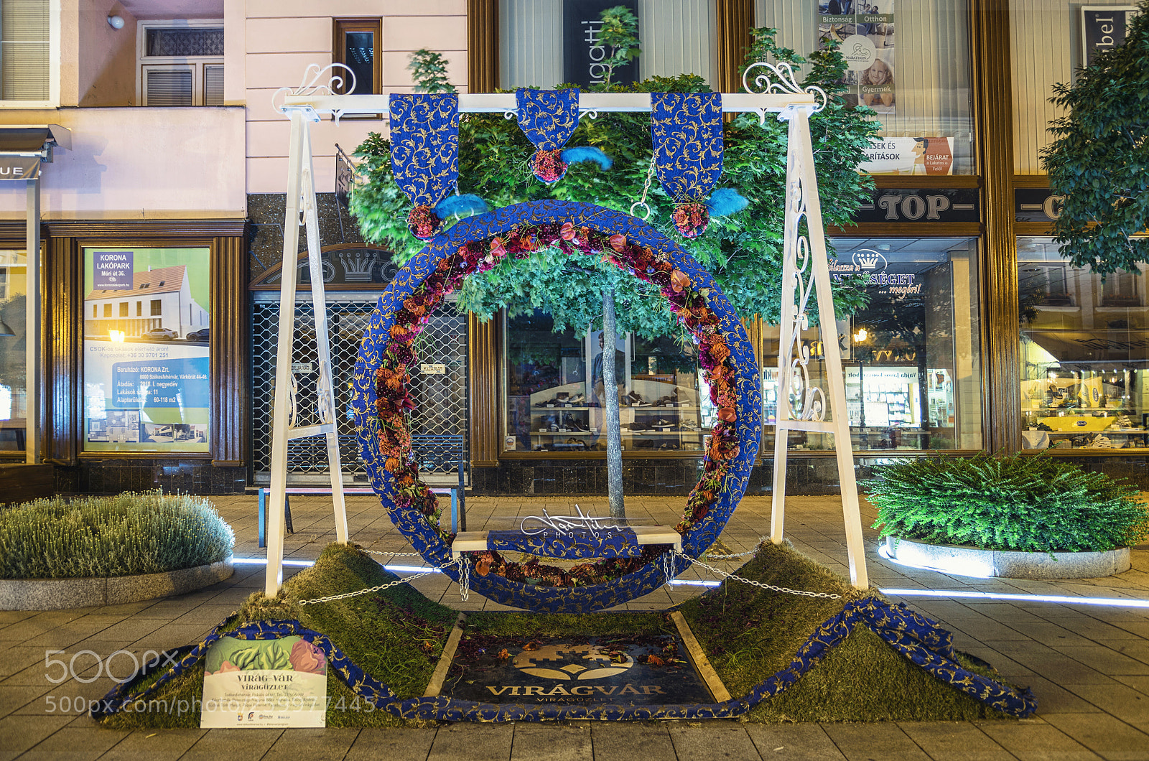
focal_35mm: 26
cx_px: 574
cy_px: 380
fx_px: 812
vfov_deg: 50.2
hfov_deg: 70.5
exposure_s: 5
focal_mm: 17
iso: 100
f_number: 2.8
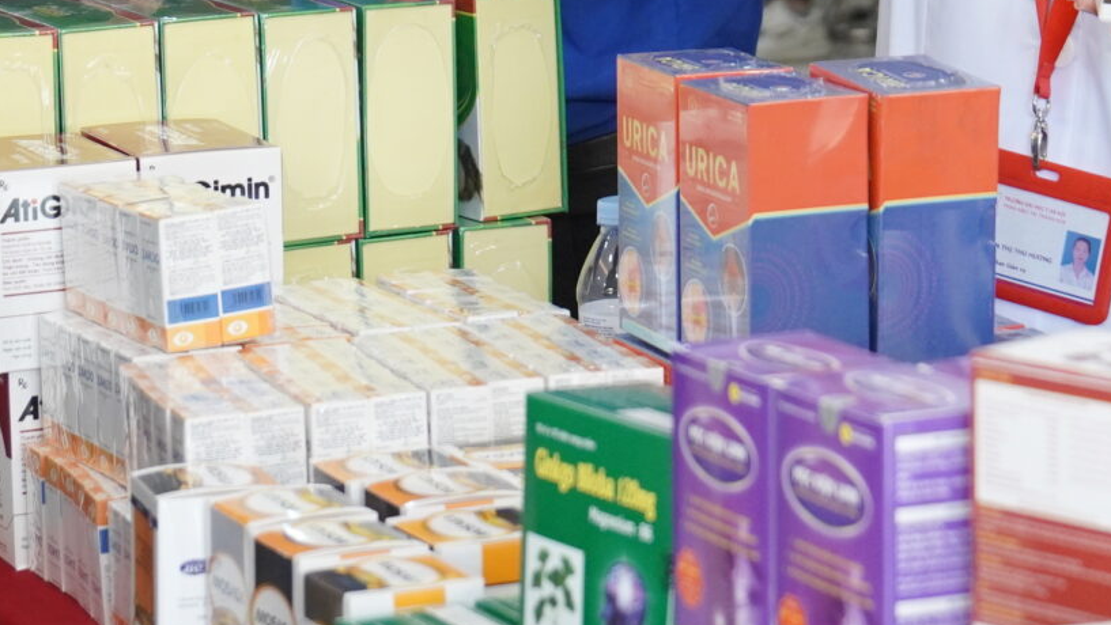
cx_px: 737
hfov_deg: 14.1
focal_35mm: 153
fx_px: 4498
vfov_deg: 7.9
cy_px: -163
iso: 1000
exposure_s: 1/320
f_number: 2.8
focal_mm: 31
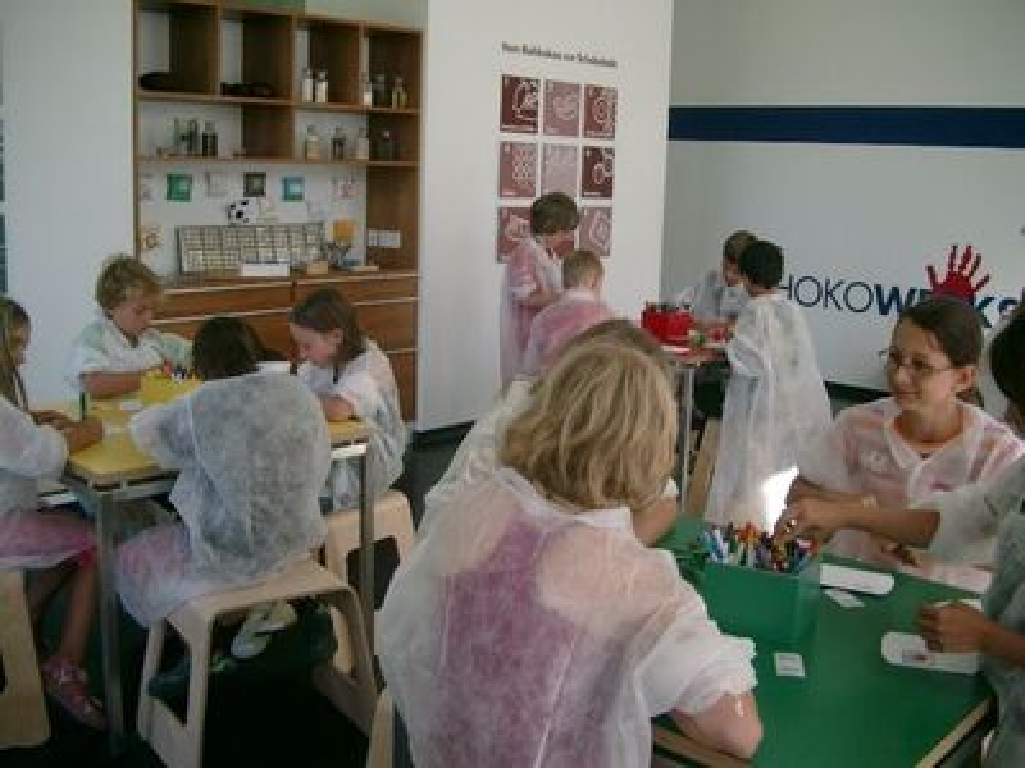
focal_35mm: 37
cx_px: 512
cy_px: 384
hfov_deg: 50.1
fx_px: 1096
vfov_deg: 38.7
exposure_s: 1/200
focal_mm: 7.6
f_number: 2.6
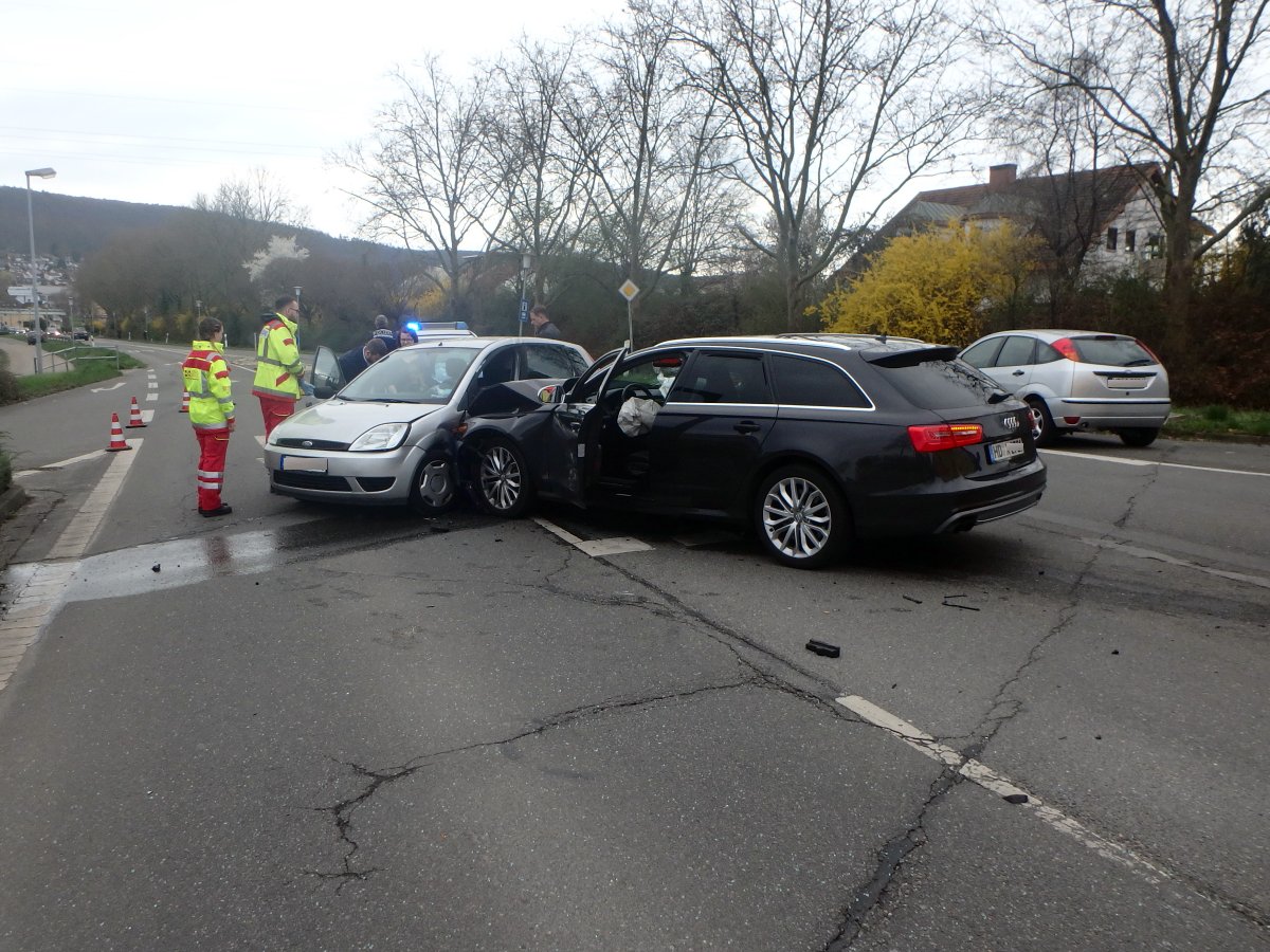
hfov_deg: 79.0
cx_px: 635
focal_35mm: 21
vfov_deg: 63.4
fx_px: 770
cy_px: 476
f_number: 3.5
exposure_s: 1/400
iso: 125
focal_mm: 3.7
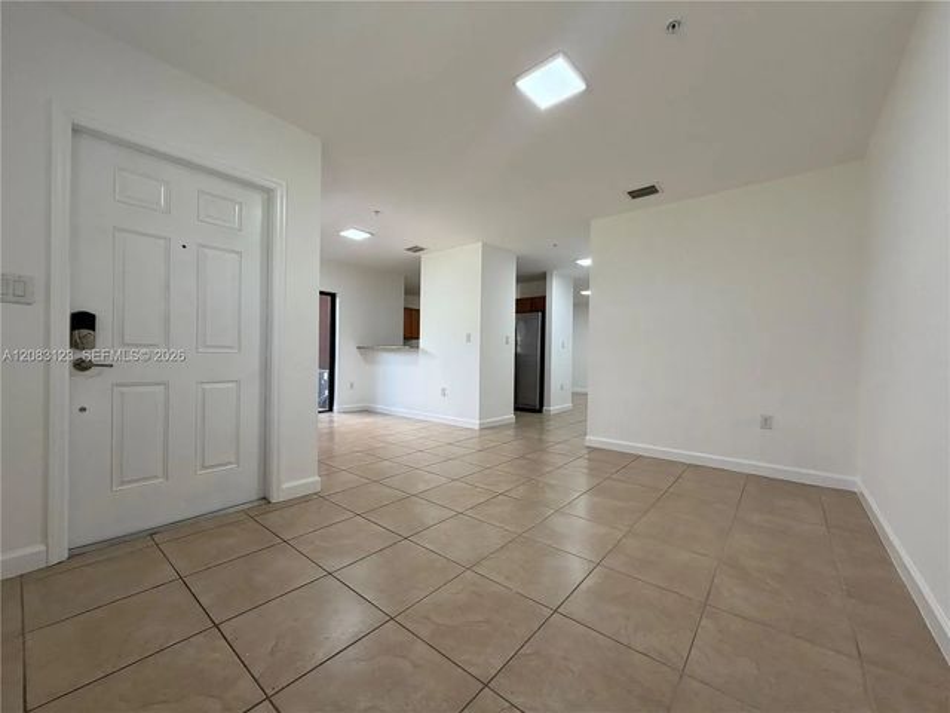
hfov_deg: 102.1
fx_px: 384
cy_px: 356
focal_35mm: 14
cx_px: 475
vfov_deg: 85.7
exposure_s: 1/121
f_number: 2.2
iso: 160
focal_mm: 2.22
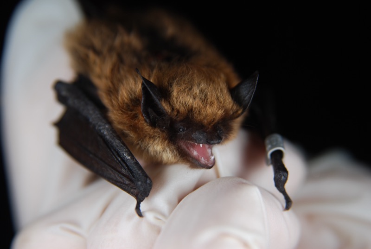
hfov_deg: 16.0
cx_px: 186
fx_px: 1317
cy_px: 124
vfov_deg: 10.8
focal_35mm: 128
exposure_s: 1/125
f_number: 5.6
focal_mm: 85
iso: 100
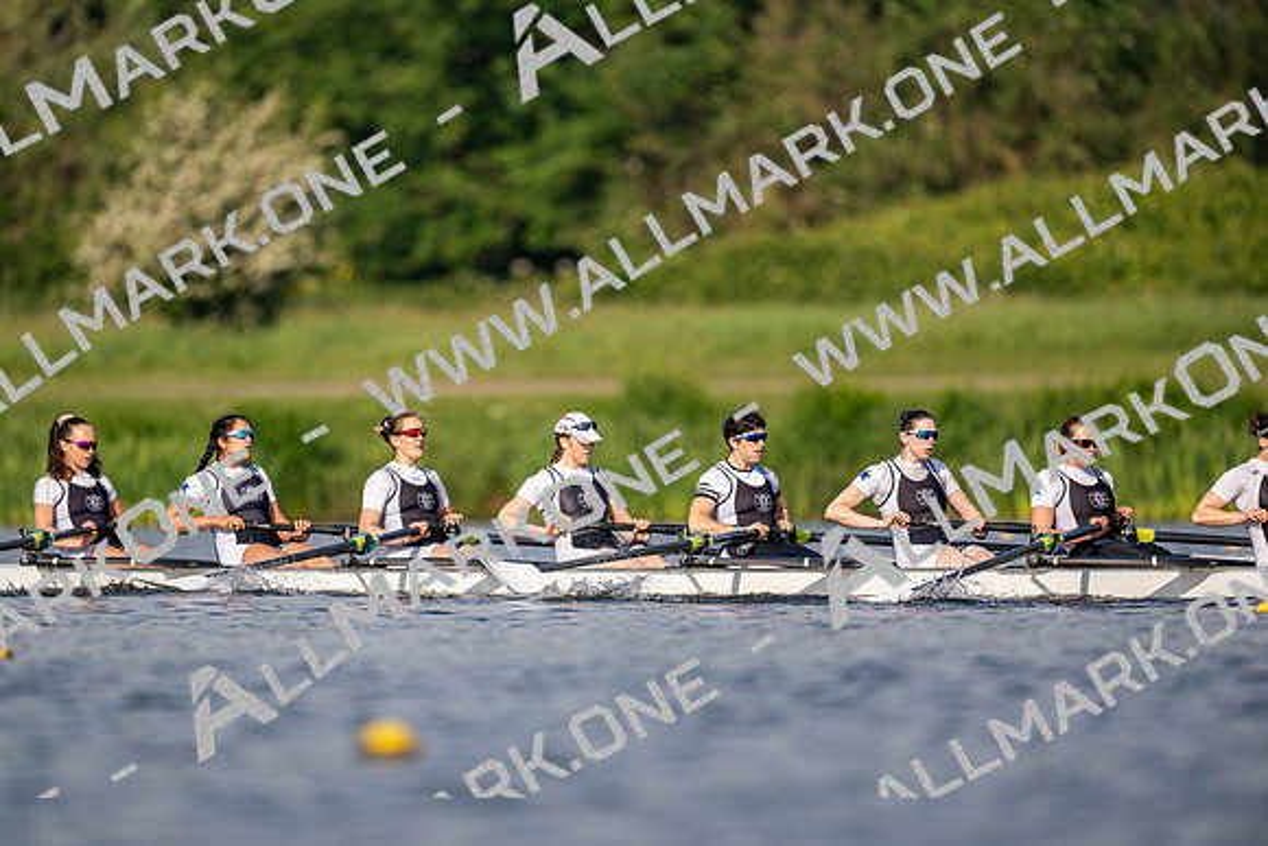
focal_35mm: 600
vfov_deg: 2.3
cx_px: 634
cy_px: 423
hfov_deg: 3.4
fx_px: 21137
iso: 220
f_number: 4
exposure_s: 1/2500
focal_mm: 600
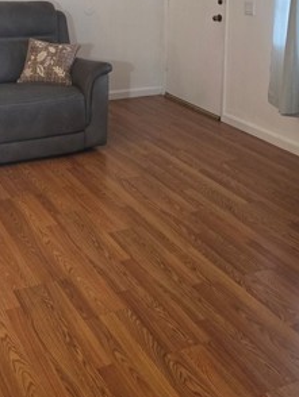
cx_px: 106
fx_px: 575
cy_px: 7
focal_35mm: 50
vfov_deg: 34.9
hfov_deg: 29.0
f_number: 1.8
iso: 400
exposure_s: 1/120
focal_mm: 5.4
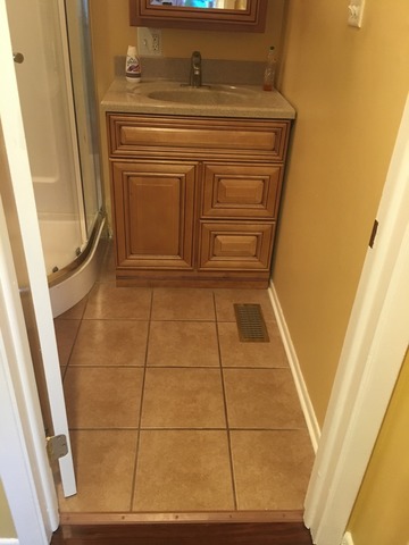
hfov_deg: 48.2
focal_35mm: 29
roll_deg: -3.7
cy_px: 272
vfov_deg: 61.7
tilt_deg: -31.8
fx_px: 457
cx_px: 204
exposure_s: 1/30
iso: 200
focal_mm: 4.15
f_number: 2.2
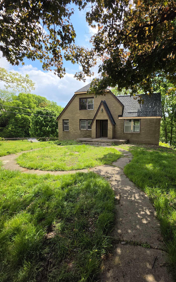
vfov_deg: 105.3
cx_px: 105
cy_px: 142
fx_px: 107
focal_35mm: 14
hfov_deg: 77.7
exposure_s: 1/2157
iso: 32
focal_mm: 2.2
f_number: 1.9
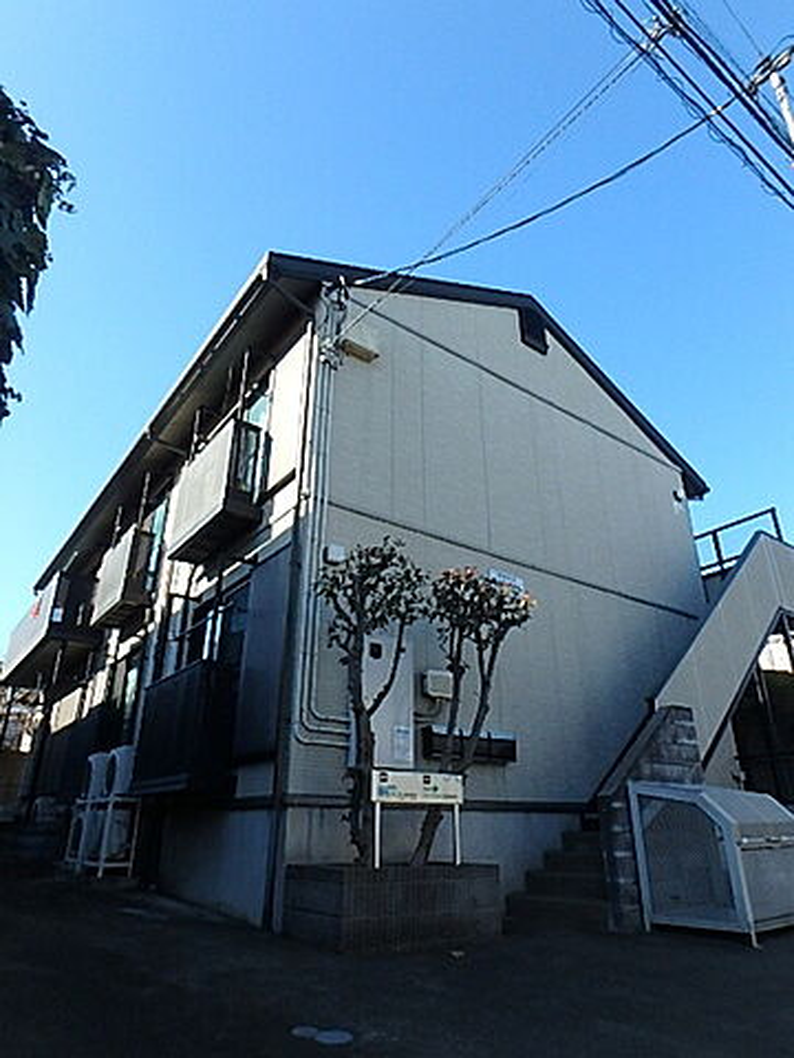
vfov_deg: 79.0
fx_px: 642
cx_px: 397
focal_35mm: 21
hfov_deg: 63.4
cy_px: 529
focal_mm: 3.7
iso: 400
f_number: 6
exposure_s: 1/500
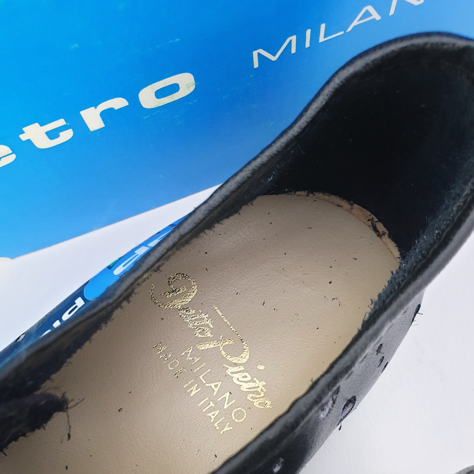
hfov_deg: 41.6
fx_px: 620
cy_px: 339
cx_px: 185
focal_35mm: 40
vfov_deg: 41.0
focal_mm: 4.3
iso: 200
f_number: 2.4
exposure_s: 1/50
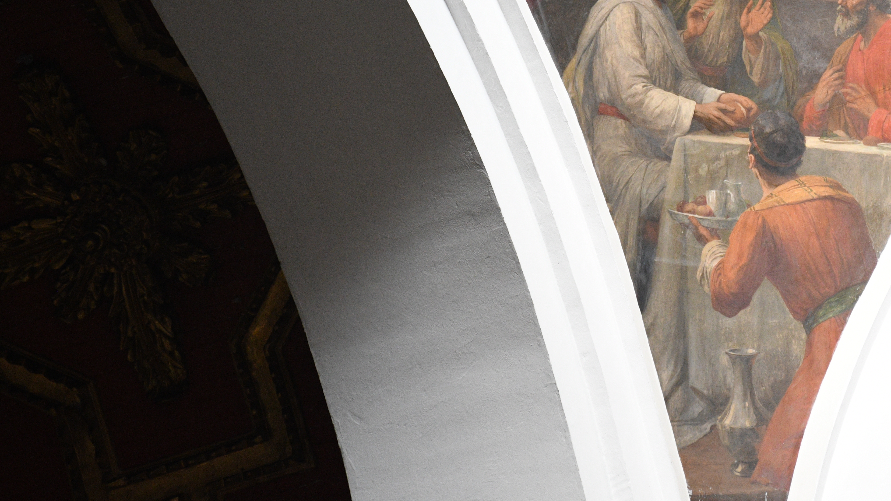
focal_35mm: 217
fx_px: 5127
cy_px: 126
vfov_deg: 5.6
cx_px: 644
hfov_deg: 9.9
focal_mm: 95
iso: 2000
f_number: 5.3
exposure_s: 1/200
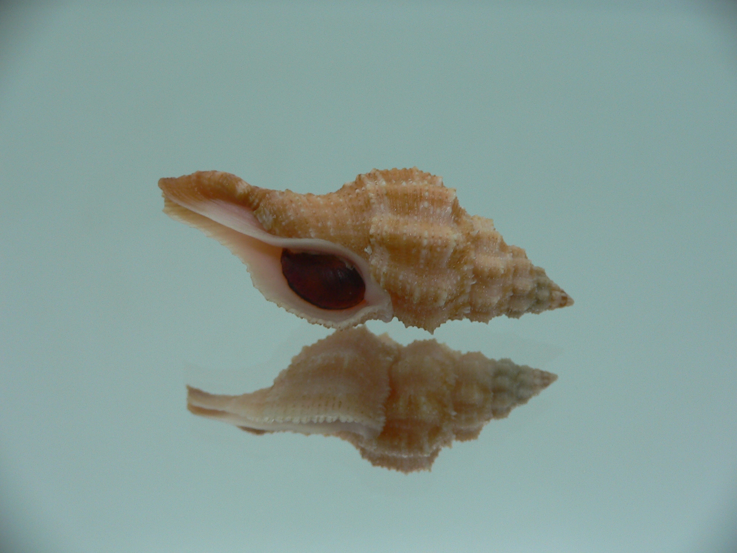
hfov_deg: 52.6
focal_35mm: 35
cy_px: 276
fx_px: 745
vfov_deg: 40.7
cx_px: 368
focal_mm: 4.6
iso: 80
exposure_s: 1/60
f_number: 2.8
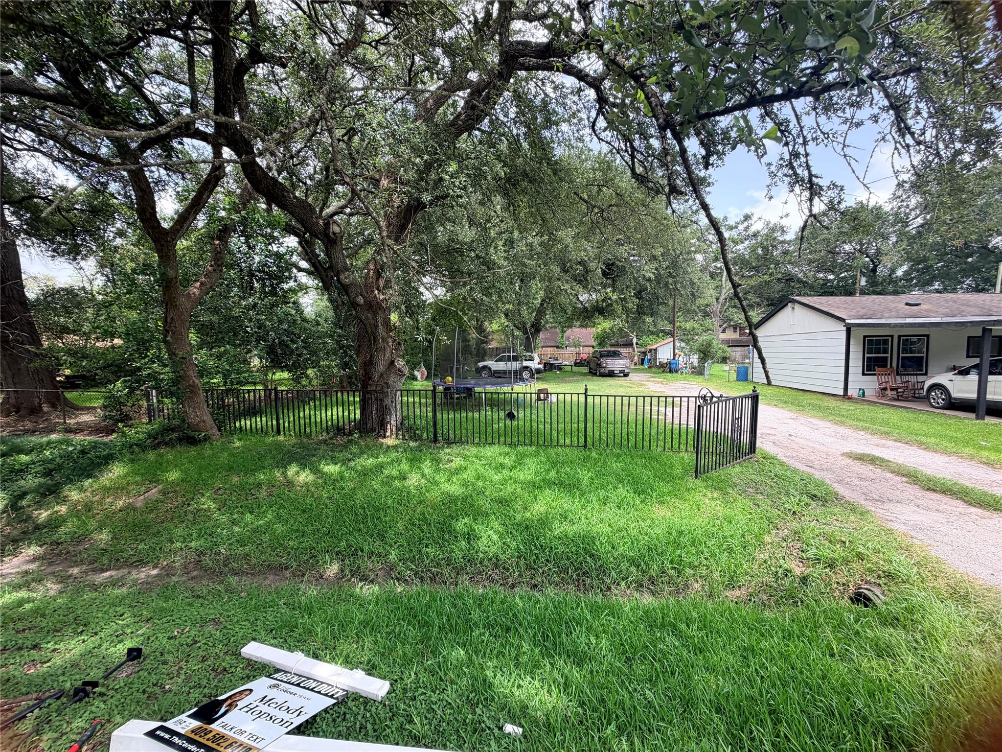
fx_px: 405
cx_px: 501
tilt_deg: -4.0
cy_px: 376
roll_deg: +1.4
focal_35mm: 14
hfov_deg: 102.1
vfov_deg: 85.7
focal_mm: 2.22
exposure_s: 1/301
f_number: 2.2
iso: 50
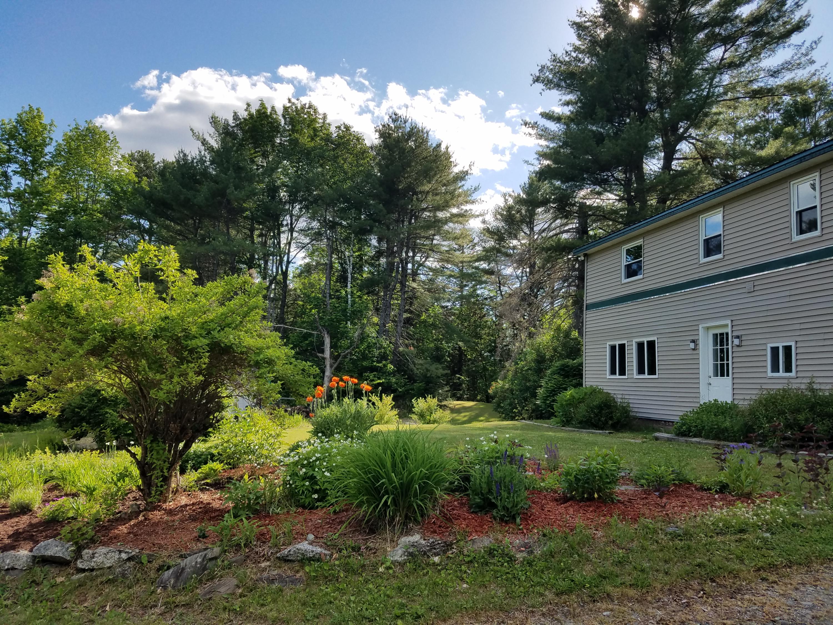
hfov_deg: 67.3
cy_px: 312
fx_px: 626
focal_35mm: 26
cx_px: 416
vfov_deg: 53.1
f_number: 1.7
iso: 50
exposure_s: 1/3104
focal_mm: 4.2
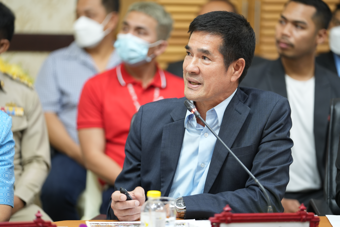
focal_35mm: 156
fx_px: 1473
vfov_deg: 8.8
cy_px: 114
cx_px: 170
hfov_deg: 13.2
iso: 1000
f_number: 2.8
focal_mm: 156
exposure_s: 1/40
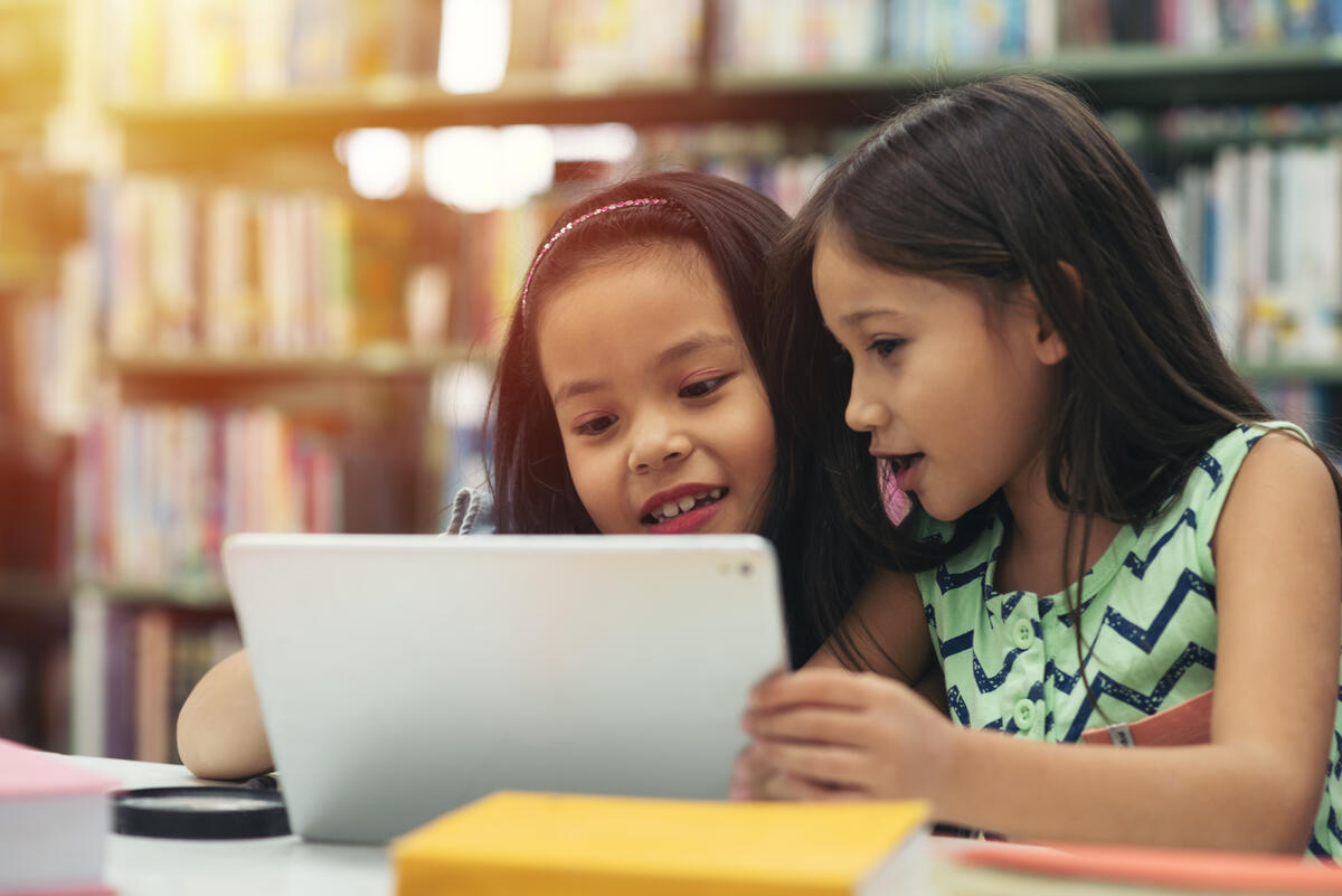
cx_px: 671
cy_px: 448
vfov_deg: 16.1
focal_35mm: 85
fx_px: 3170
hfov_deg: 23.9
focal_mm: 85
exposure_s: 1/160
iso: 500
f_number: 2.8
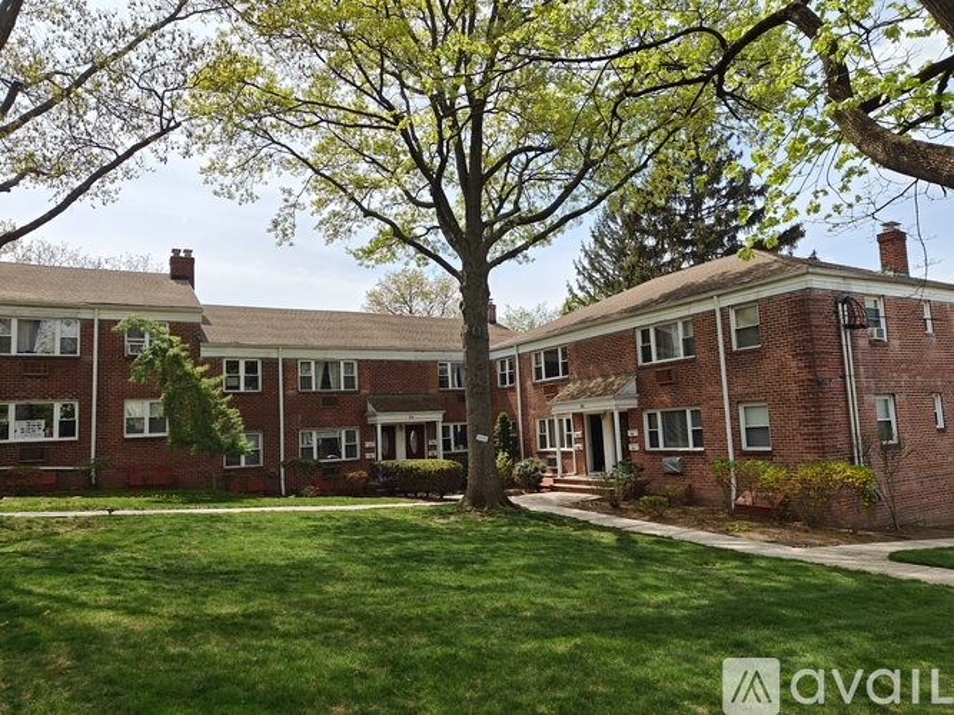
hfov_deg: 71.6
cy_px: 358
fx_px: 661
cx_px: 477
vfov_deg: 56.8
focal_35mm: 24
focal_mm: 5.59
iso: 64
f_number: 1.8
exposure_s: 1/3877
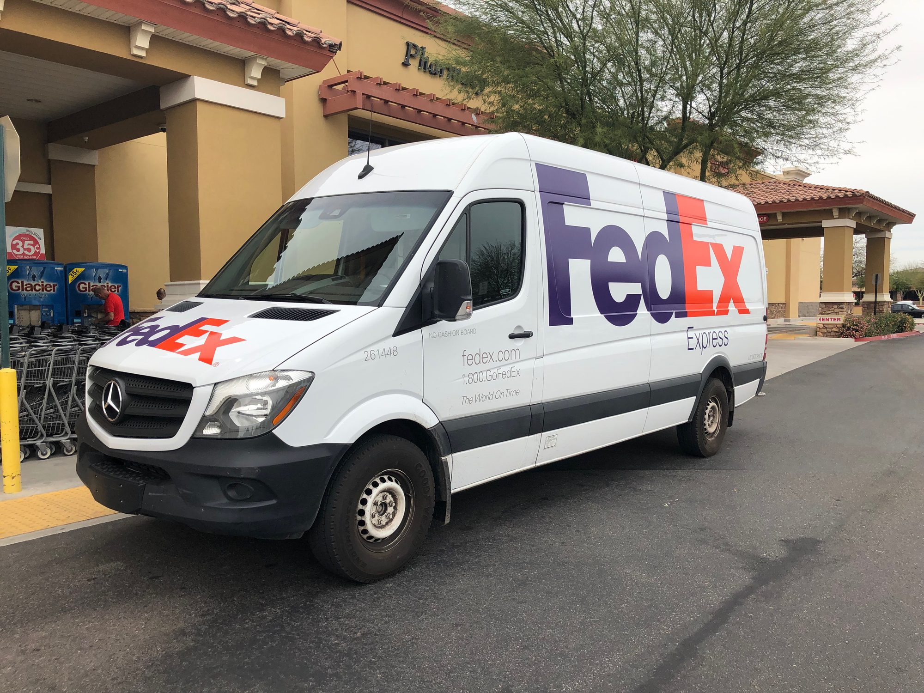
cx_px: 462
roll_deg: +0.6
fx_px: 747
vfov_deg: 49.7
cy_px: 346
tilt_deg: -4.3
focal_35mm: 28
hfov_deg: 63.4
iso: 20
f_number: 1.8
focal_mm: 3.99
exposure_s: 1/1279
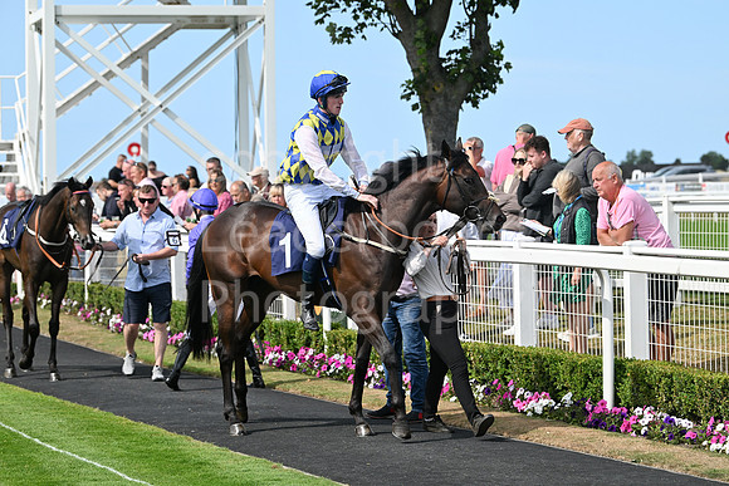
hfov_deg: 16.4
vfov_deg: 11.0
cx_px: 364
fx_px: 2532
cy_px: 243
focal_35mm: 125
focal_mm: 125
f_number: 5.6
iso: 400
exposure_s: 1/2000
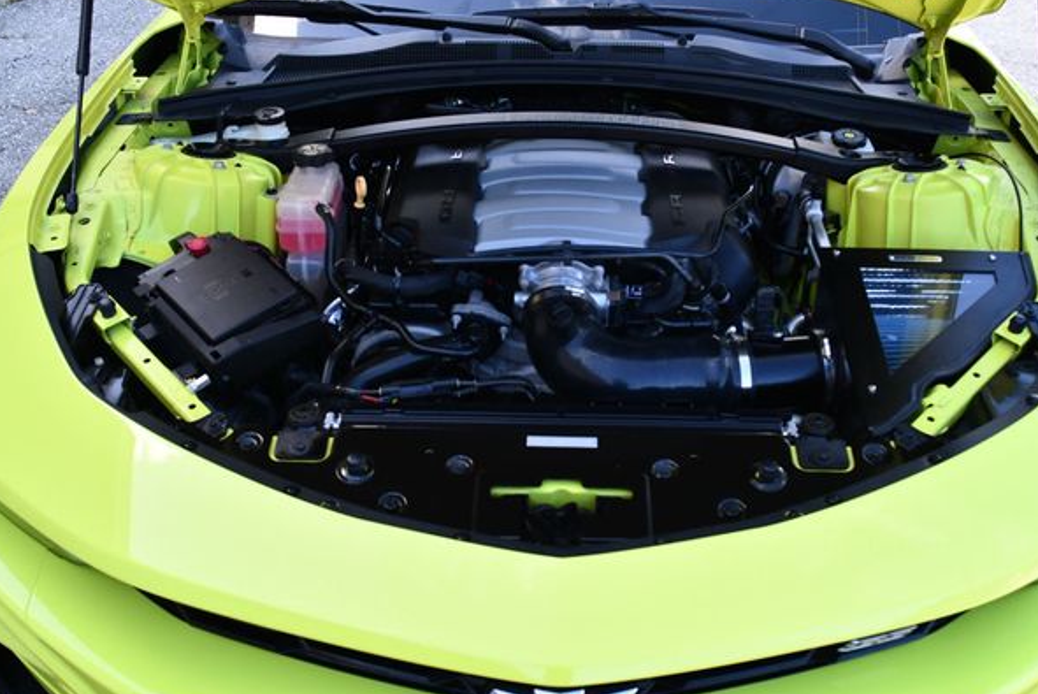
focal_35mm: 39
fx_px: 1125
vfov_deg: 34.3
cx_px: 543
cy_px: 351
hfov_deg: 49.5
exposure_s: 1/250
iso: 400
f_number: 5
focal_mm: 18
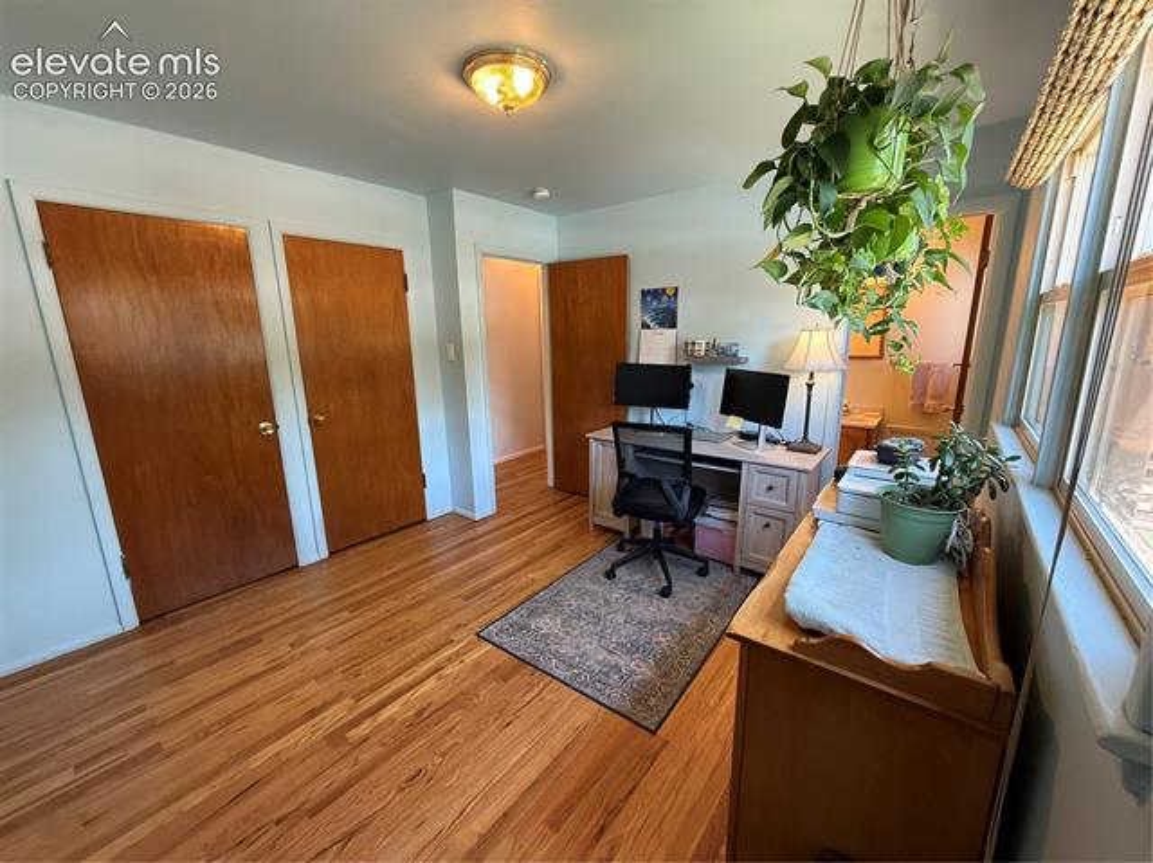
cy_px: 432
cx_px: 576
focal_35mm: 14
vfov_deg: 85.6
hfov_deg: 102.1
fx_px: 466
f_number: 2.2
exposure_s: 1/60
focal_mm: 2.22
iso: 250
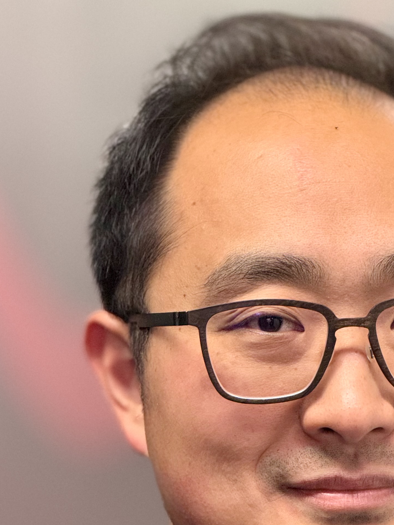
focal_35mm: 211
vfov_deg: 9.3
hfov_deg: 7.0
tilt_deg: -2.8
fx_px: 3202
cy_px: 512
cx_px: 321
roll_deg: +0.2
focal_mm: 16.89
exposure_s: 1/50
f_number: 2.8
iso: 640
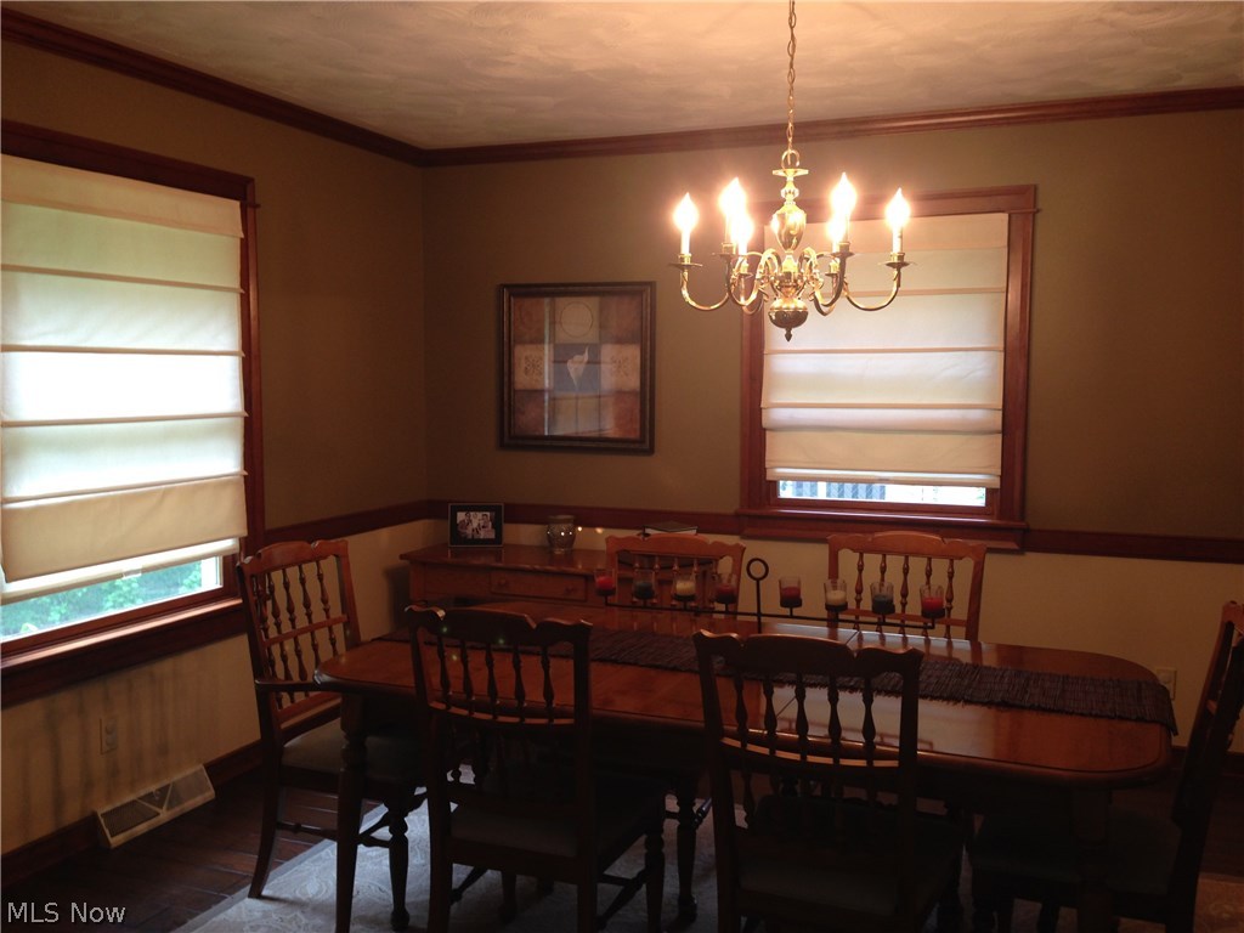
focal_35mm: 33
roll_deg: +1.6
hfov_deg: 55.4
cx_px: 622
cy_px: 466
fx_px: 1186
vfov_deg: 42.9
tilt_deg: -3.5
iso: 64
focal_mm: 4.12
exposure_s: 1/20
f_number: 2.4
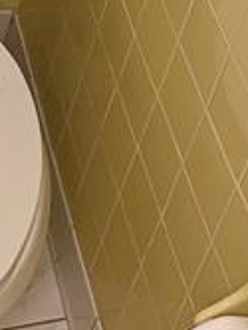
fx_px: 1143
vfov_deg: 14.2
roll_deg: -15.4
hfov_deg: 12.4
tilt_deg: -29.5
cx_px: 135
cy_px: -290
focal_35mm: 120
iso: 25
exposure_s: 1/34
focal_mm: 4.25
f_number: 1.8
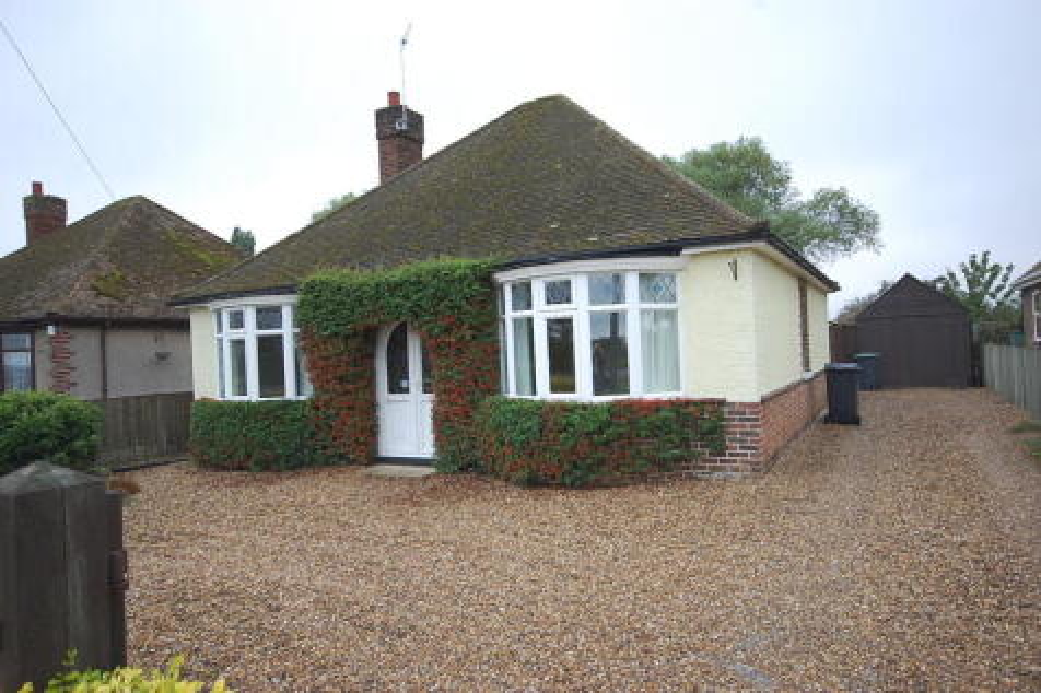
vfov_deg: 53.1
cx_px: 520
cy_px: 346
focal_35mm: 24
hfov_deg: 73.8
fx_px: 694
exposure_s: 1/125
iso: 220
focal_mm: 16
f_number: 5.6
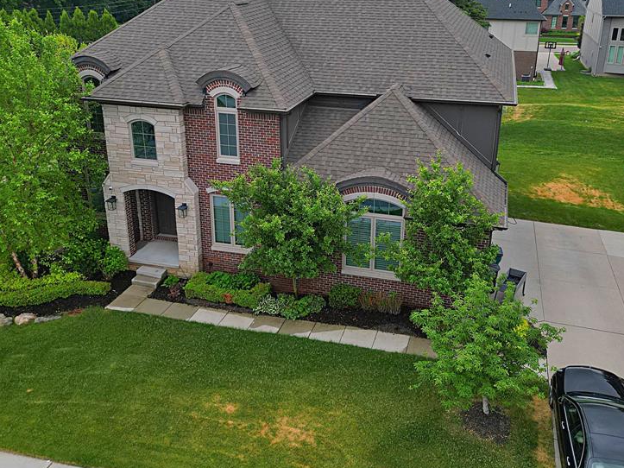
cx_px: 331
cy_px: 181
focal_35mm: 34
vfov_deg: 41.5
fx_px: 613
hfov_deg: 53.9
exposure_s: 1/1500
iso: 130
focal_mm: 6.7
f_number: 1.7
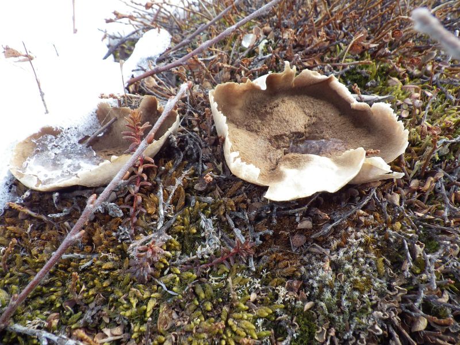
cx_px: 230
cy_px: 172
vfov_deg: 49.7
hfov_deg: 63.4
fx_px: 372
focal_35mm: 28
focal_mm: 5
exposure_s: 1/320
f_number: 4.2
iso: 125
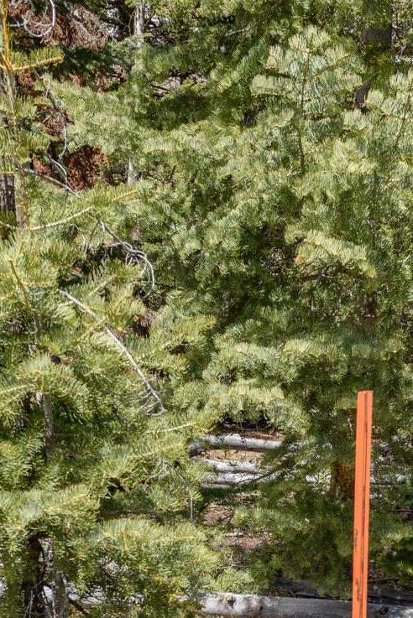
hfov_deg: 26.6
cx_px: 320
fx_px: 860
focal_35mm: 50
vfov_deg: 37.2
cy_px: 546
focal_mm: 24
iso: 64
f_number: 8
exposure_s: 1/100
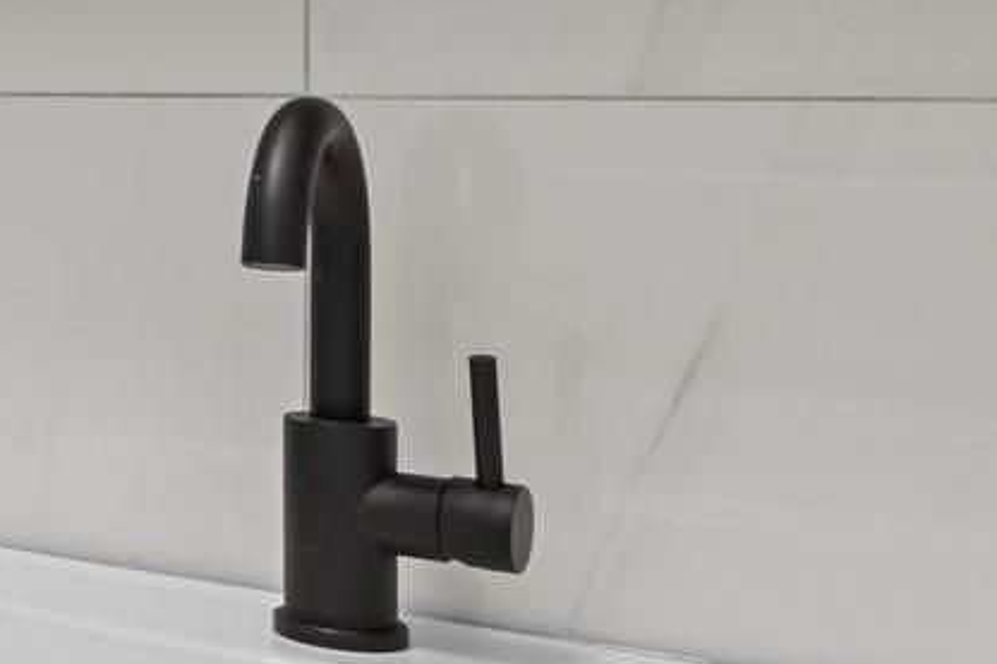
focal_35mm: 69
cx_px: -1023
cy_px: 97
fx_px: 1910
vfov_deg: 19.4
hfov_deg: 18.4
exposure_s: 1/8
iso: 640
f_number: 9
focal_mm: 14
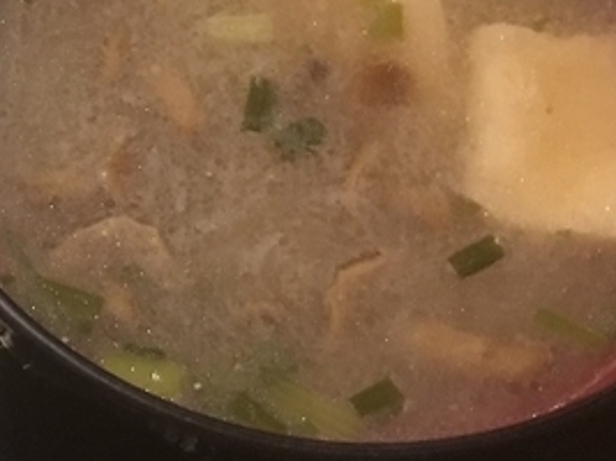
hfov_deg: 21.2
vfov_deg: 17.0
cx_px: -90
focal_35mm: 87
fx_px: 1547
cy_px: 249
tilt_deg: -64.5
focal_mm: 4.15
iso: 50
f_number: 2.2
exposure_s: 1/4
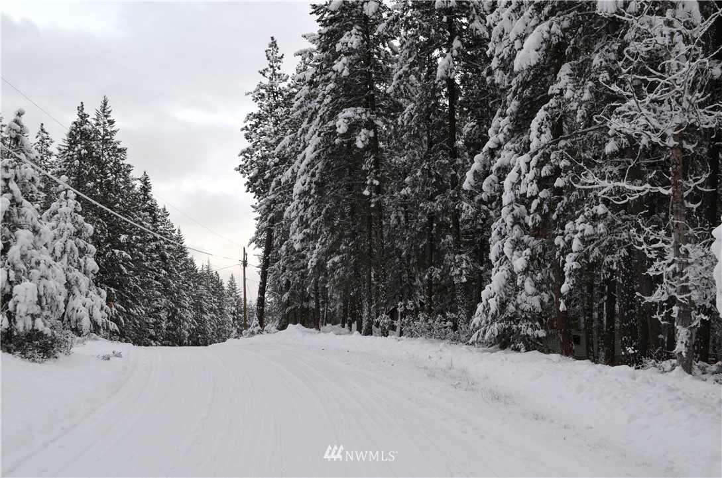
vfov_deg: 30.7
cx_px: 361
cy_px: 239
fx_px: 871
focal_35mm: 44
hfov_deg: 45.0
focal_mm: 29
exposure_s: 1/250
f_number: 8
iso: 200
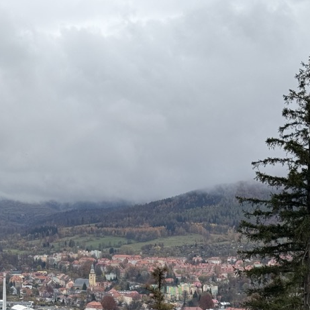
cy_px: 244
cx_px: 3
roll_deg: -0.4
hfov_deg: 18.0
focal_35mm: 94
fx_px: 952
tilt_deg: -0.5
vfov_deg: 18.3
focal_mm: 6.76
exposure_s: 1/2179
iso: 64
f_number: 1.78
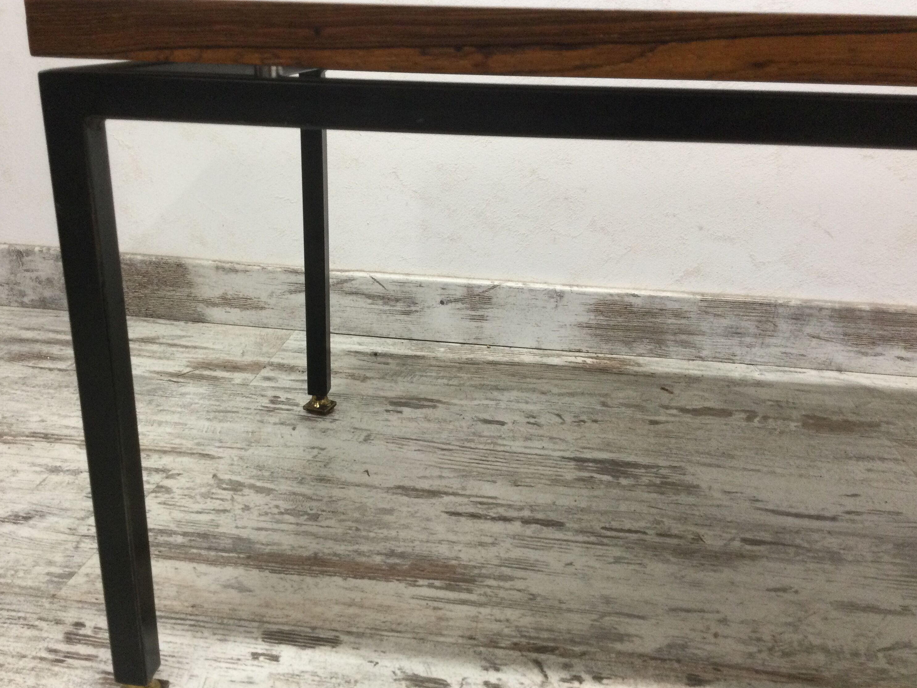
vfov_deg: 41.8
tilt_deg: -19.6
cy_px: 345
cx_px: 429
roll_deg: -1.8
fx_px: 901
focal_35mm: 34
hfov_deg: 53.9
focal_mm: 3.3
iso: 125
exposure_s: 1/33
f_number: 2.4
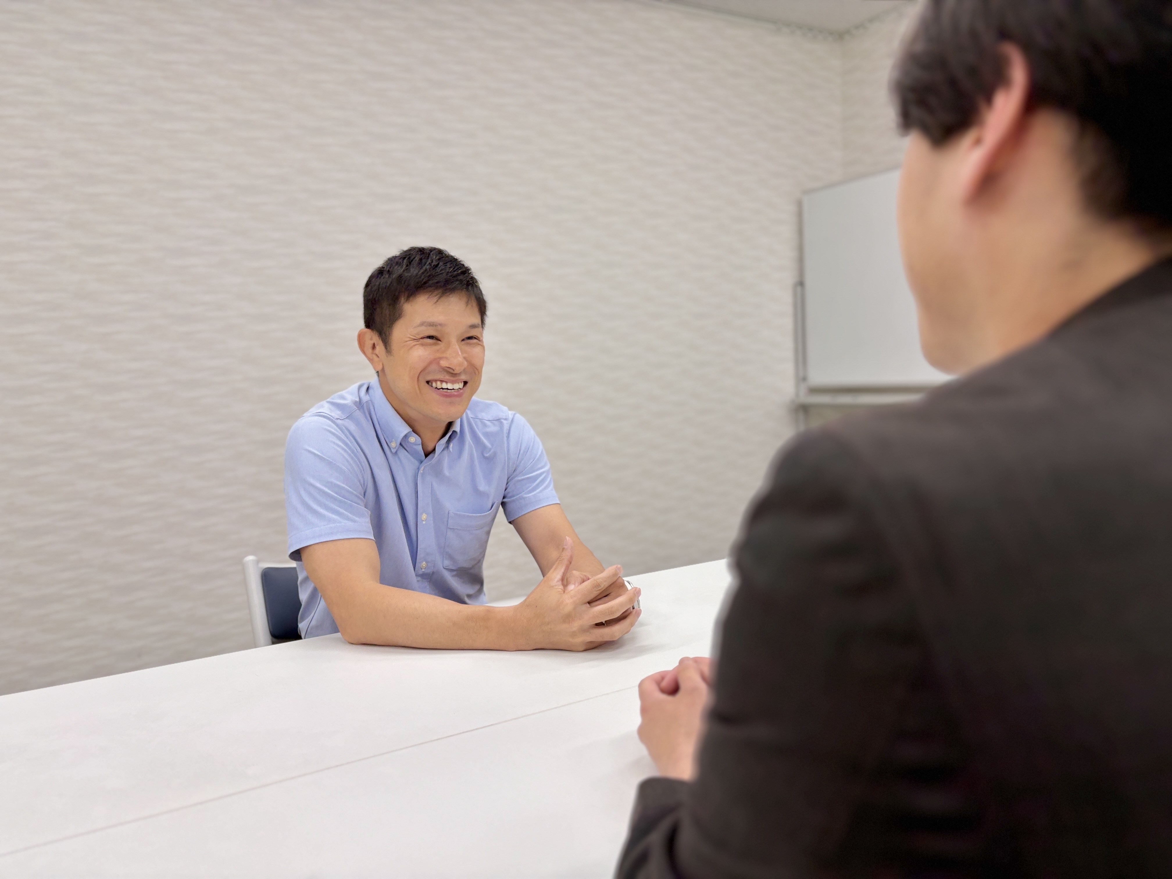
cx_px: 586
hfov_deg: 67.3
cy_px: 440
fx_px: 880
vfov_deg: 53.1
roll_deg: +3.3
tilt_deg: -4.4
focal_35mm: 26
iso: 40
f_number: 1.6
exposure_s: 1/121
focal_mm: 5.96
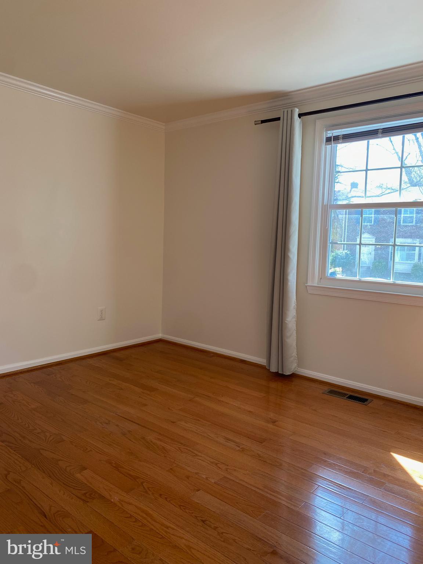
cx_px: 212
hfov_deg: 53.1
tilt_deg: -4.7
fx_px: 424
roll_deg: -1.9
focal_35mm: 26
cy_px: 282
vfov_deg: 67.3
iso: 100
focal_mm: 4.25
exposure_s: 1/120
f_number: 1.8
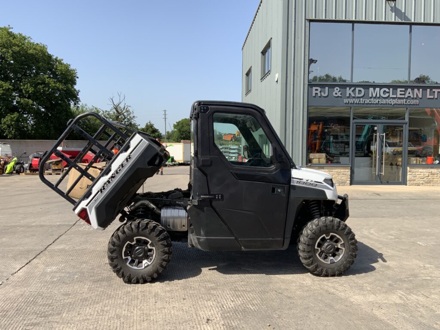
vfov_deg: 48.2
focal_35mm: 29
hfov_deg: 61.7
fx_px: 369
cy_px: 165
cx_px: 220
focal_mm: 3
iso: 16
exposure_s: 1/1451
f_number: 1.8
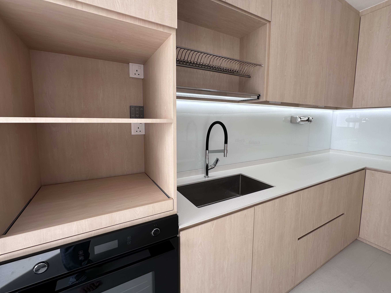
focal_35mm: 16
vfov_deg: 78.1
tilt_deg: -5.8
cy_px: 139
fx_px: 181
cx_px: 198
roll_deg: -0.1
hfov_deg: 94.5
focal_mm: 2.22
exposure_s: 1/107
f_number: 2.2
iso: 40
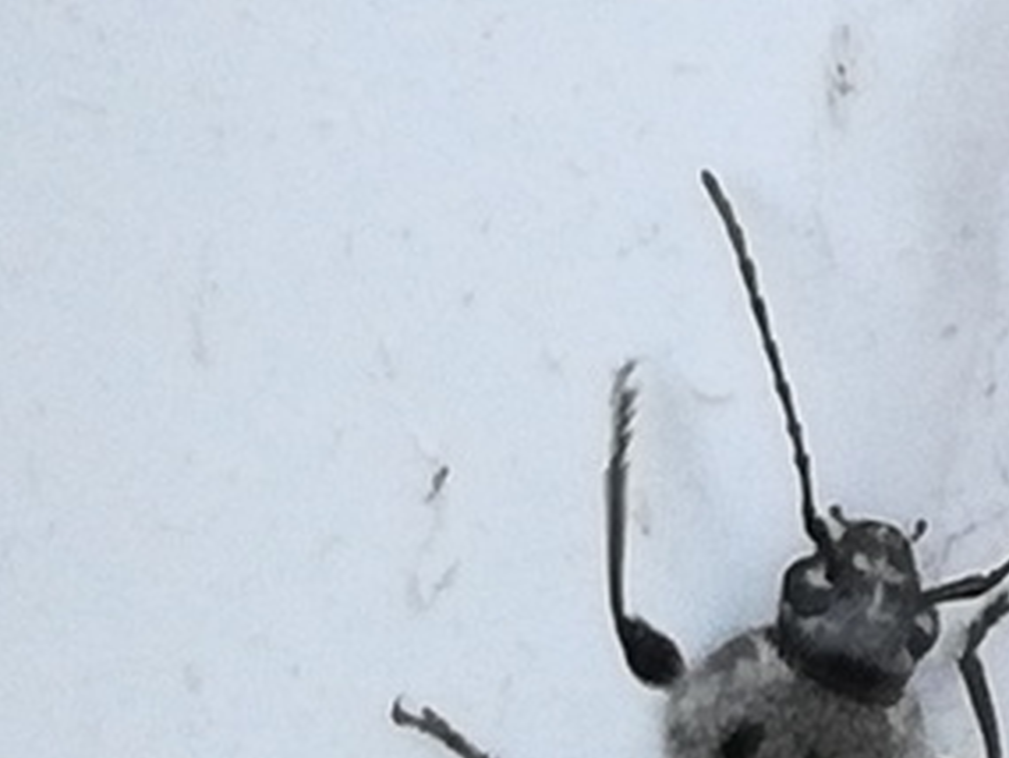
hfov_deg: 7.0
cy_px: 677
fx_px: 8282
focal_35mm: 284
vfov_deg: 5.2
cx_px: 880
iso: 100
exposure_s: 1/100
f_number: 2
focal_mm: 3.79
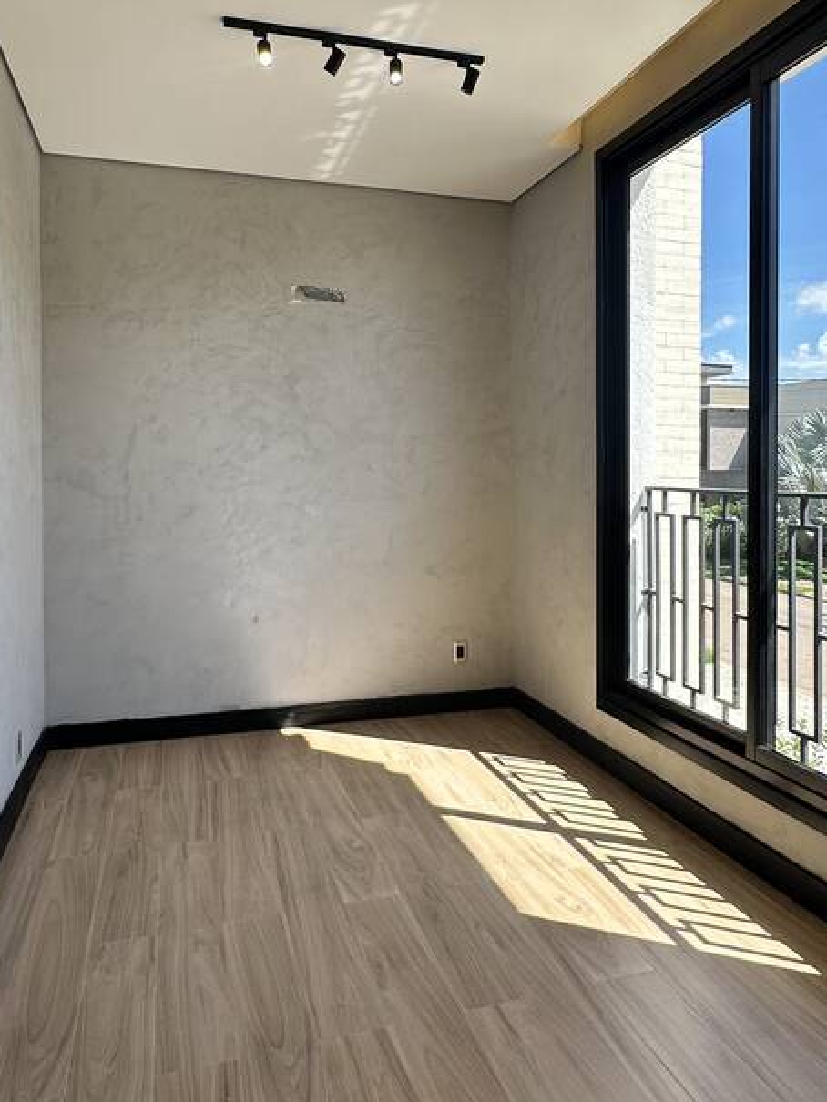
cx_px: 403
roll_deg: +0.0
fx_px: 796
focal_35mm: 25
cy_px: 485
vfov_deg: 69.1
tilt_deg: +1.4
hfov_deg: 54.9
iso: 40
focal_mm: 2.22
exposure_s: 1/428
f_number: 2.2
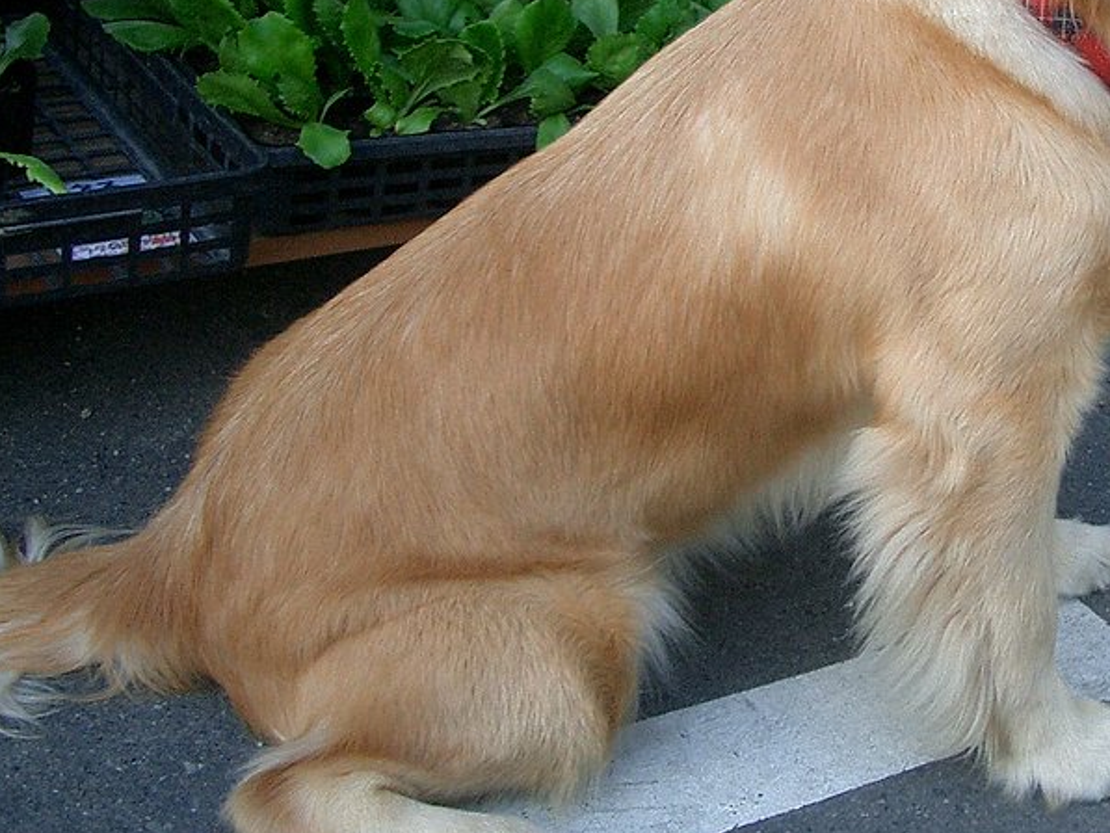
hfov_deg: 31.3
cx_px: 904
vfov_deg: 24.2
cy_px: 225
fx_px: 1924
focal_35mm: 60
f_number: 2.6
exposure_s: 1/60
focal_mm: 5.8
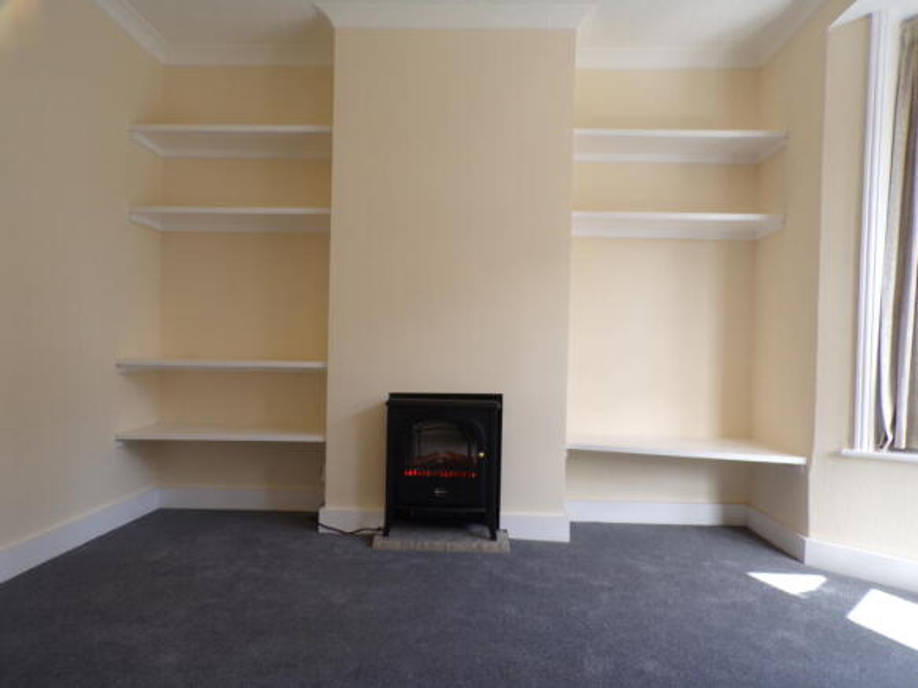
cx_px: 459
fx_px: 636
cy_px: 344
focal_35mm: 24
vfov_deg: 56.8
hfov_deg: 71.6
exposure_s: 1/34
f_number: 4.3
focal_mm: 4.3
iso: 92
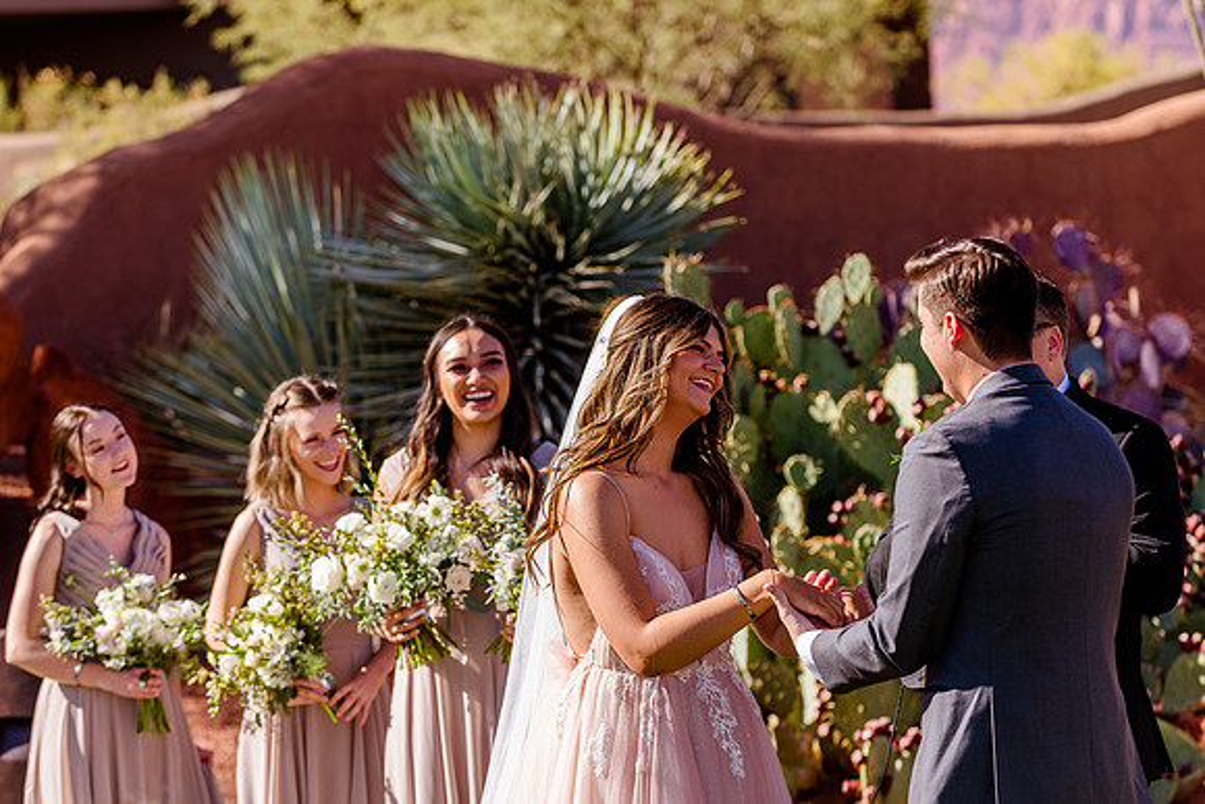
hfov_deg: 14.9
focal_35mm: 137
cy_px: 425
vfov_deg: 10.0
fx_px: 4602
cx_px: 602
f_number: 4
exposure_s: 1/800
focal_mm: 130
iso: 200
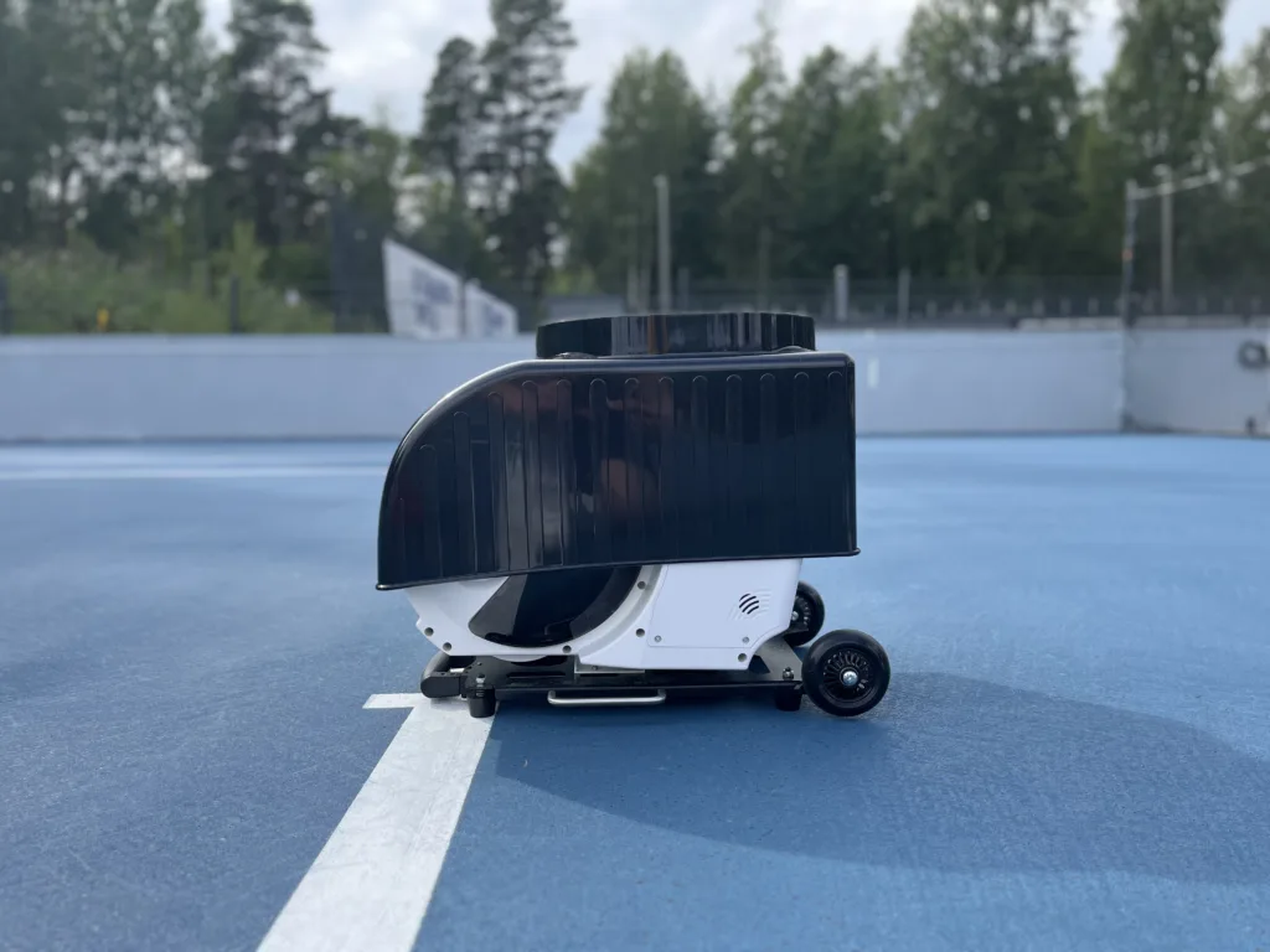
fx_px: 954
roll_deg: +1.1
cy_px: 476
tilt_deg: -4.4
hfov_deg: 67.3
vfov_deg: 53.1
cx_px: 635
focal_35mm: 26
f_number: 1.6
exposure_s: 1/1186
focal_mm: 5.1
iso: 50
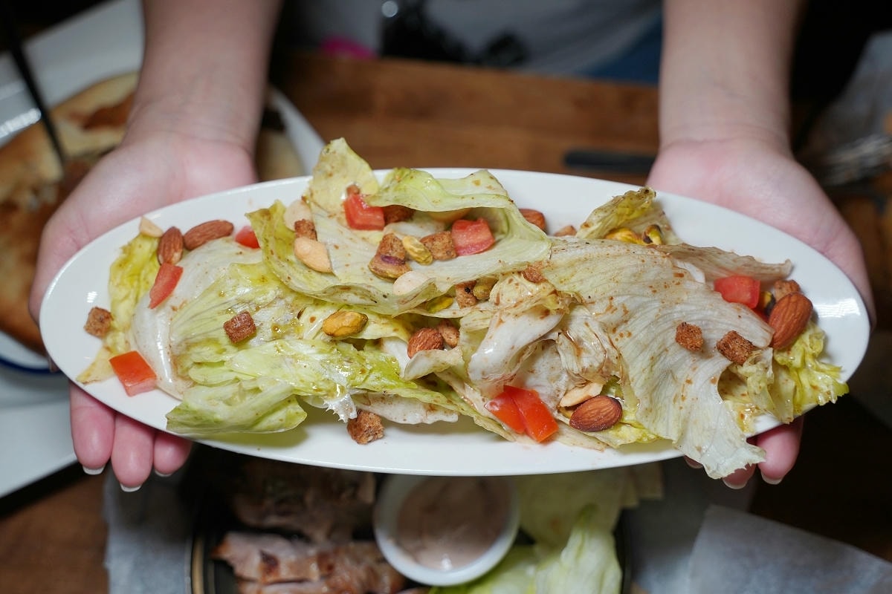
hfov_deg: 45.4
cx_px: 446
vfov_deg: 31.2
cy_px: 297
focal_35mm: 43
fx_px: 1065
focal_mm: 43
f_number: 4
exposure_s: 1/60
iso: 200
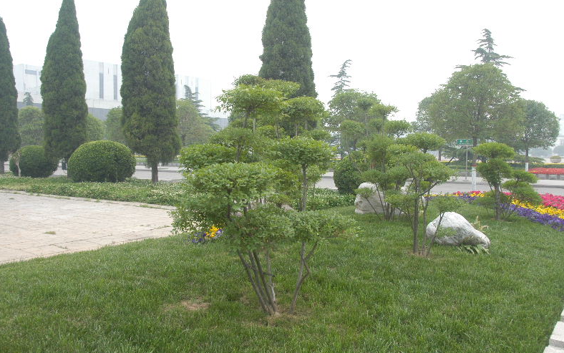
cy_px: 181
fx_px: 477
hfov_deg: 61.2
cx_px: 285
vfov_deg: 40.6
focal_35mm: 31
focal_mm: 20
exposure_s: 1/80
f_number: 8
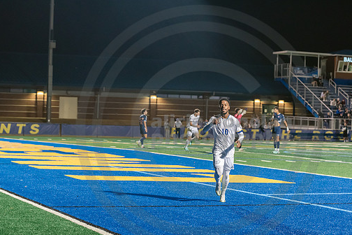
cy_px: 129
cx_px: 200
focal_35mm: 99
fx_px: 968
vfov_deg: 13.8
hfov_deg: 20.6
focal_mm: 86
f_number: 3.5
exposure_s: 1/320
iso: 2500
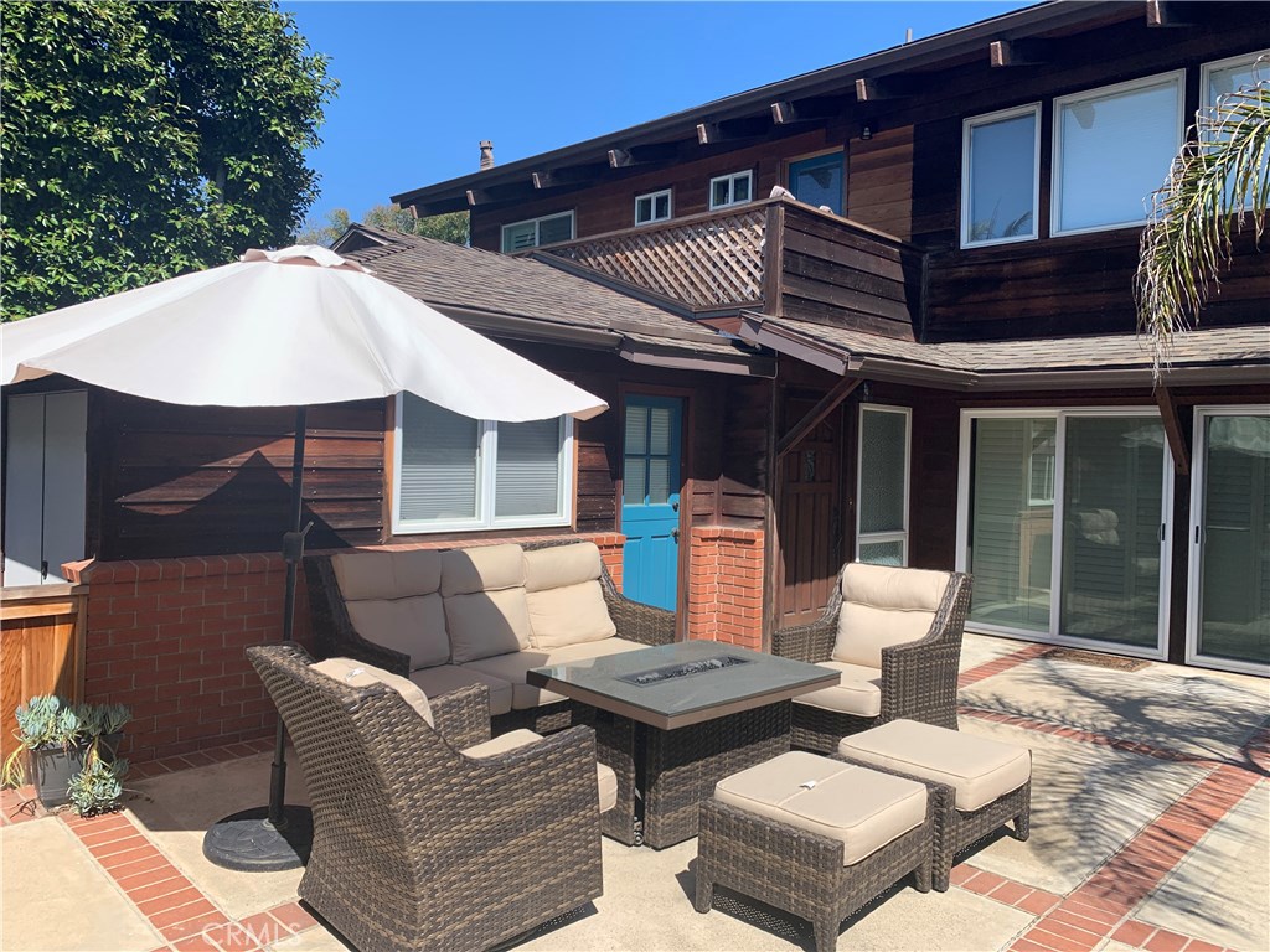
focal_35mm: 26
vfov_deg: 53.1
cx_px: 635
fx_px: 954
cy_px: 476
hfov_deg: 67.3
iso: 25
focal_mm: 4.25
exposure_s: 1/1610
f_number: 1.8
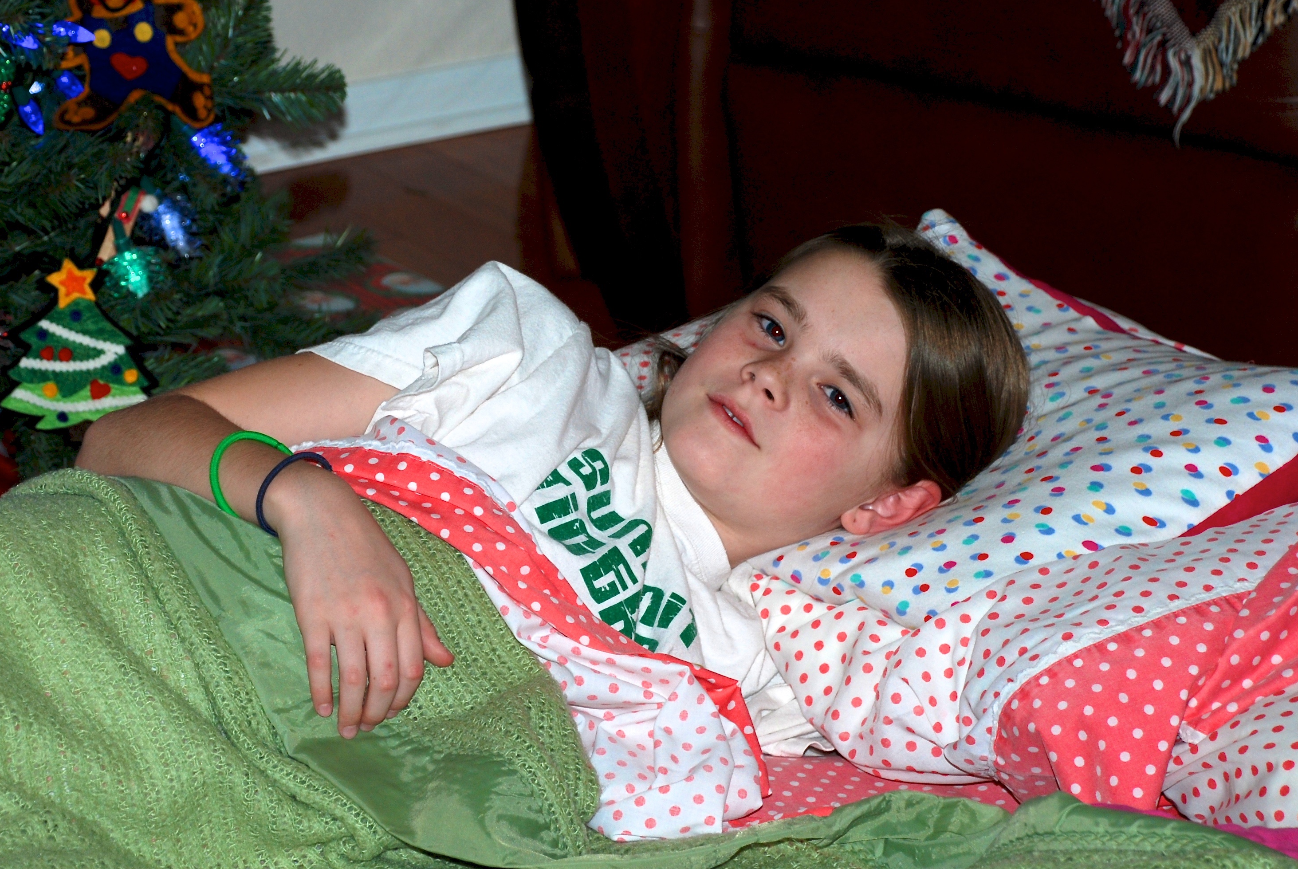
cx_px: 464
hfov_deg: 15.6
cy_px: 405
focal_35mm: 131
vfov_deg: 10.5
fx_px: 4729
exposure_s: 1/60
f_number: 5.3
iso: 200
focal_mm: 66
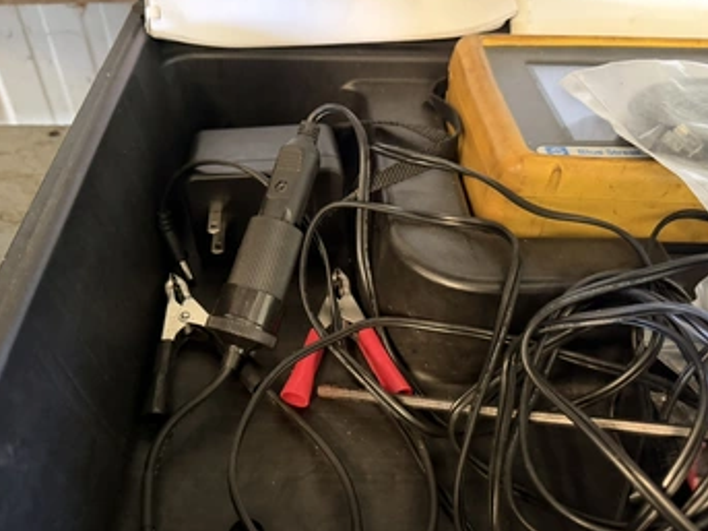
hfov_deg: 63.3
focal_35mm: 28
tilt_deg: -45.6
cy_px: 295
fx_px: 572
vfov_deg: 49.6
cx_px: 322
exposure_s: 1/30
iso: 1250
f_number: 1.78
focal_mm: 6.76
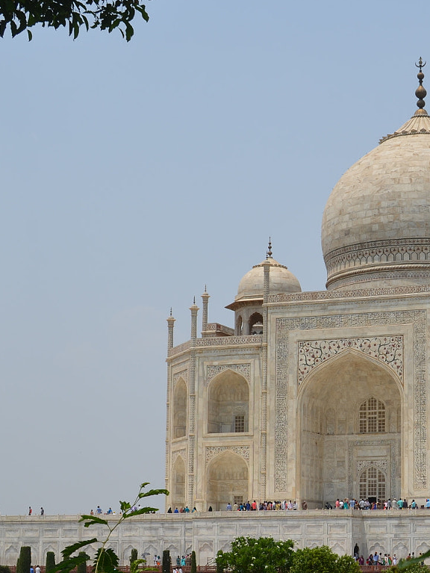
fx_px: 1440
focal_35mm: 87
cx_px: 393
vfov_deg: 22.5
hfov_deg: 16.7
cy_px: 349
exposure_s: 1/320
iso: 100
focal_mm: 29
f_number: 9
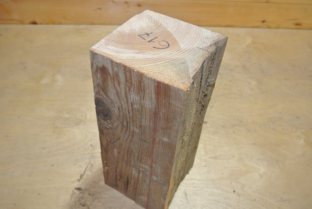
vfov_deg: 38.0
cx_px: 156
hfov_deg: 54.4
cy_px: 104
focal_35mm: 35
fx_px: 304
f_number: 4
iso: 180
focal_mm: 13.1
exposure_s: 1/60
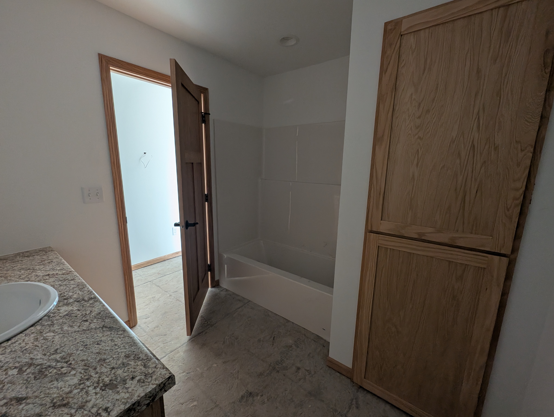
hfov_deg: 106.1
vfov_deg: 90.1
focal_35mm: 13
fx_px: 208
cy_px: 208
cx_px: 277
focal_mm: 1.95
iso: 113
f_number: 2.2
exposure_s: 1/25.3
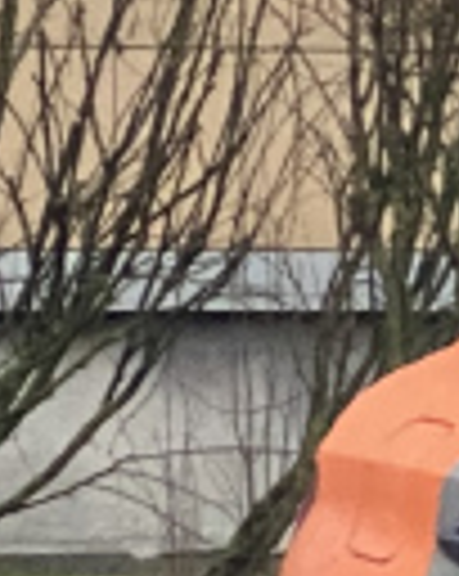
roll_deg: +0.4
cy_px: 587
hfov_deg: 2.9
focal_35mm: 515
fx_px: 8766
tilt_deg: -4.0
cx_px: 2174
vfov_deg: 3.8
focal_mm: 6
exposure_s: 1/60
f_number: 2
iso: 250
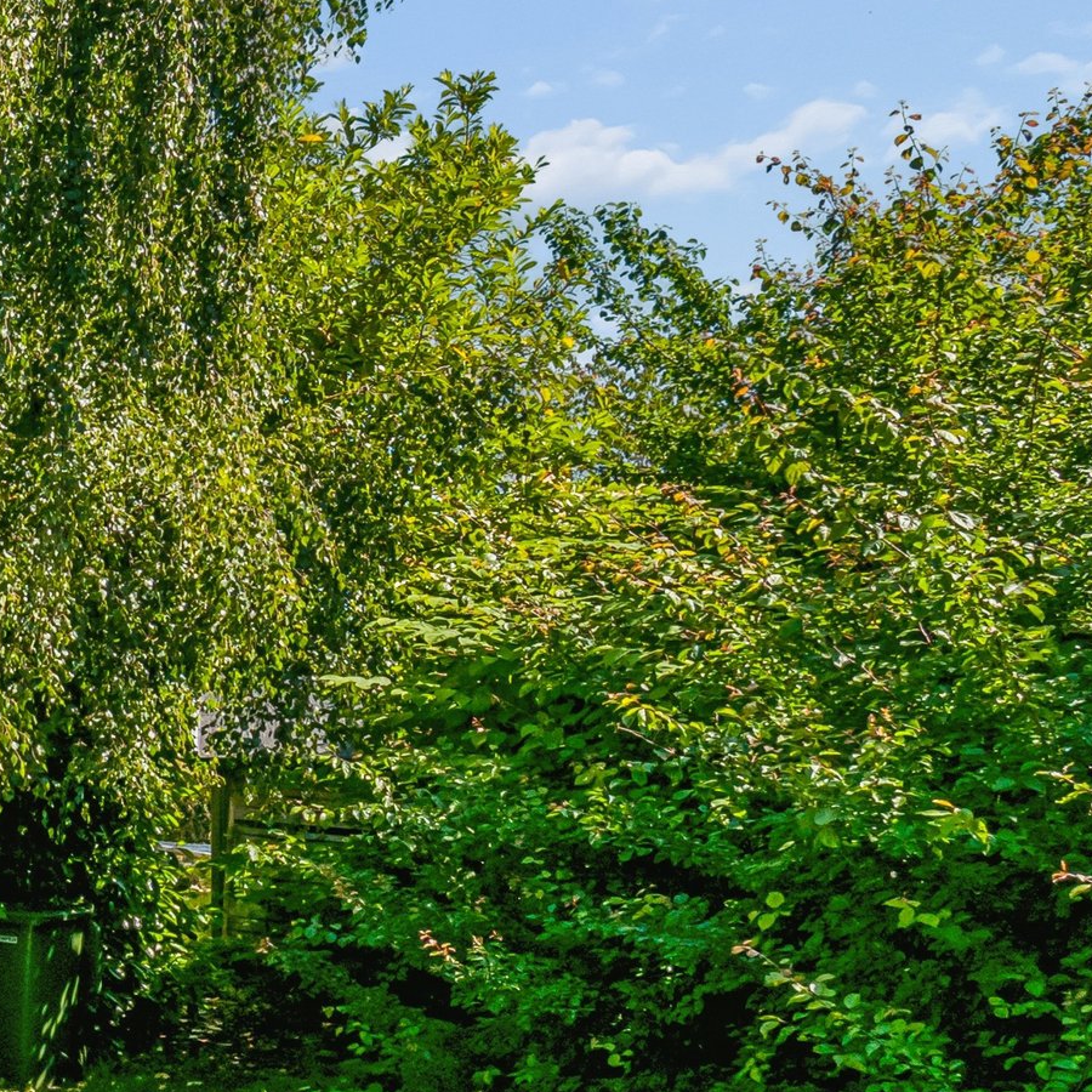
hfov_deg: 26.5
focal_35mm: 51
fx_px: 1820
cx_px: -442
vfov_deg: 33.2
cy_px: 699
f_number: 10
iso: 200
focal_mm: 12
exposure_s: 1/320
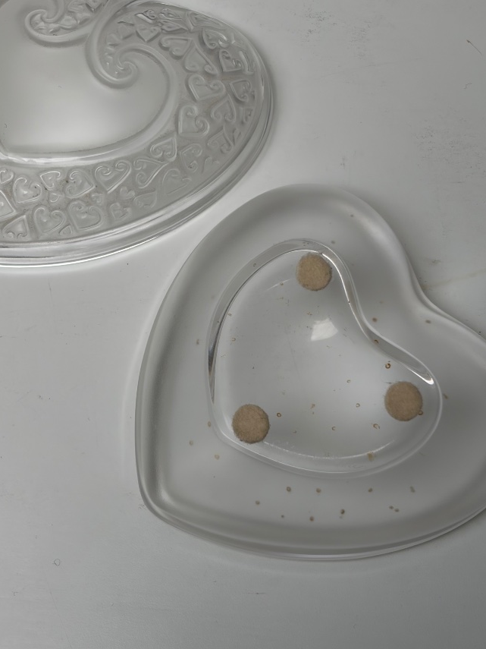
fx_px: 1367
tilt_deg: -70.5
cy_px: 285
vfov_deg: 26.7
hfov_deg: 20.2
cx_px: 224
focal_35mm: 73
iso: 25
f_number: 1.6
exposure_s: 1/155
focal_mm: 5.96
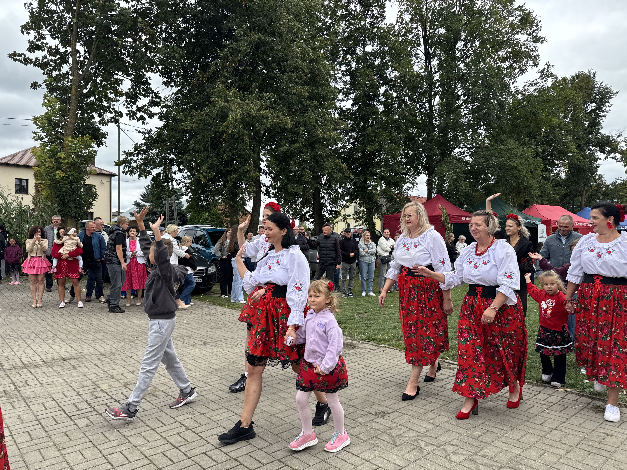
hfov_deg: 71.6
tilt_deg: +0.2
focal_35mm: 24
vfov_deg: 56.8
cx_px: 314
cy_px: 235
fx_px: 435
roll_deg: +0.8
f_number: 1.78
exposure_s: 1/1094
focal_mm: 6.76
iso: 80
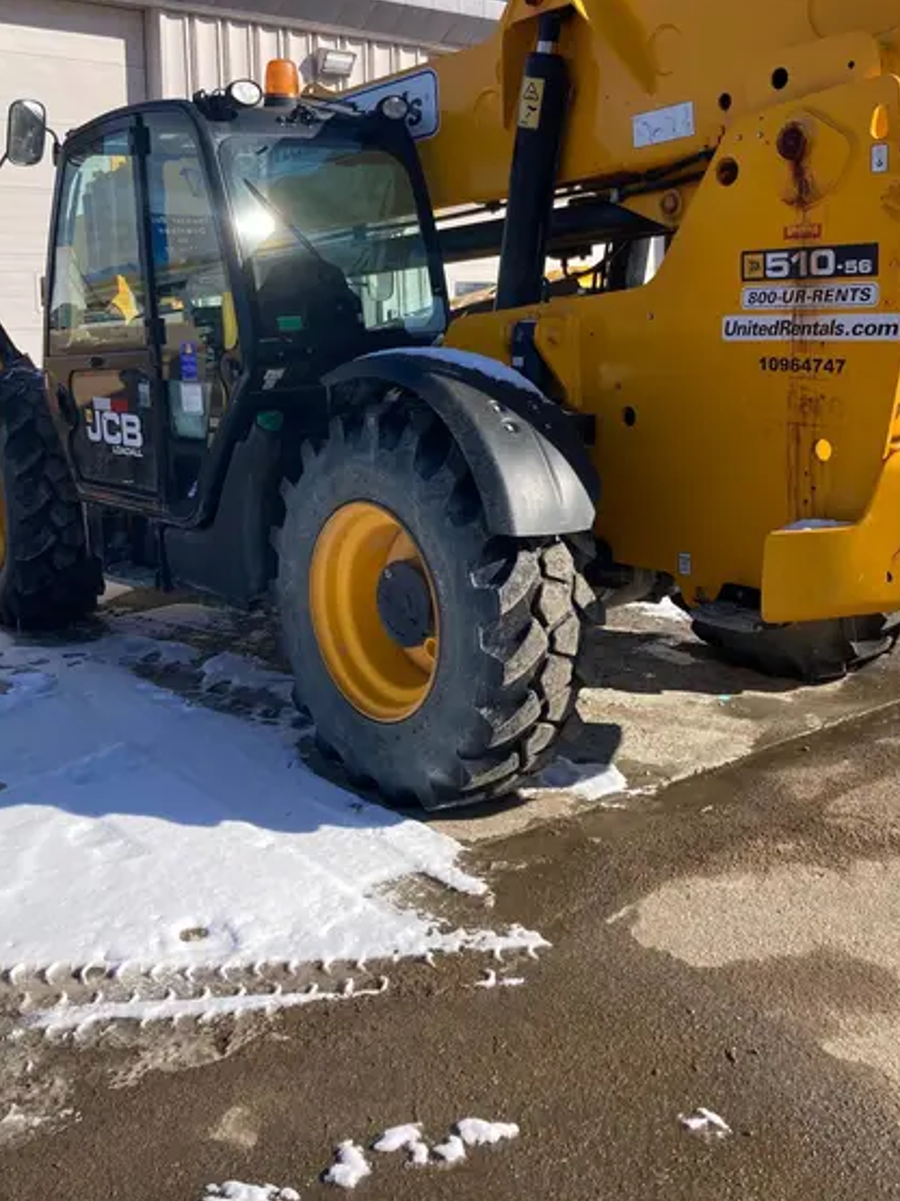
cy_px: 479
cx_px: 463
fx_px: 1283
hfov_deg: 38.6
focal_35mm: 37
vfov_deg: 49.8
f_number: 1.8
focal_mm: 3.99
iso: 20
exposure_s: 1/1656
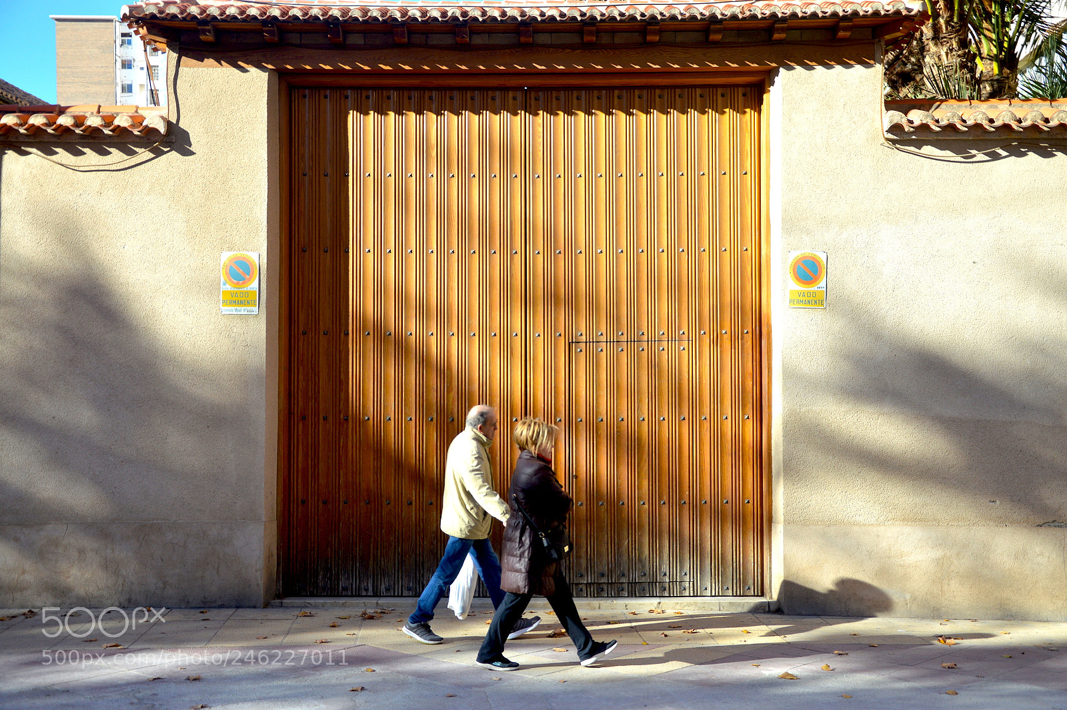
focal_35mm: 45
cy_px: 355
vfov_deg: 29.8
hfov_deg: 43.6
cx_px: 534
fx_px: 1333
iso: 100
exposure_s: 1/320
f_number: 4.2
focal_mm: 30
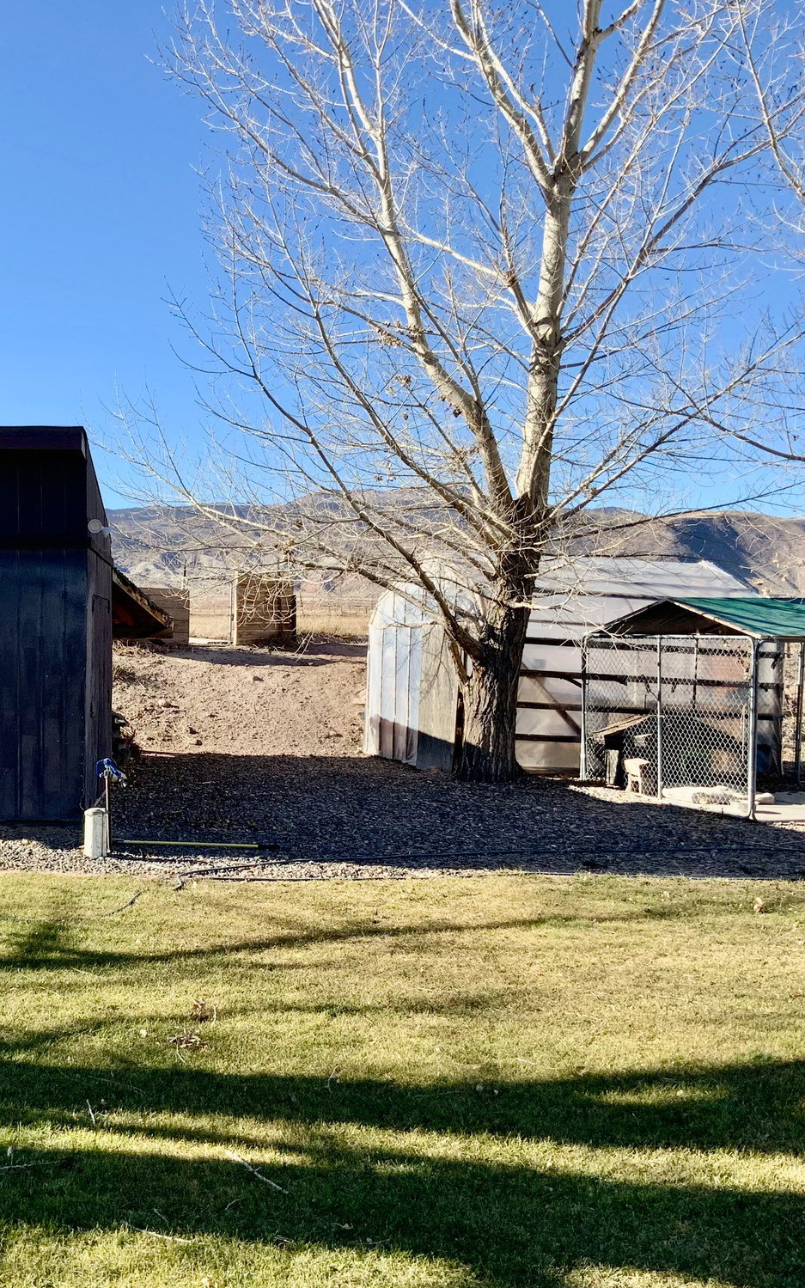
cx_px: 104
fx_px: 1474
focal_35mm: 42
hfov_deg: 29.5
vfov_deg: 47.2
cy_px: 657
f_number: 1.8
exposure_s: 1/1250
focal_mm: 3
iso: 16
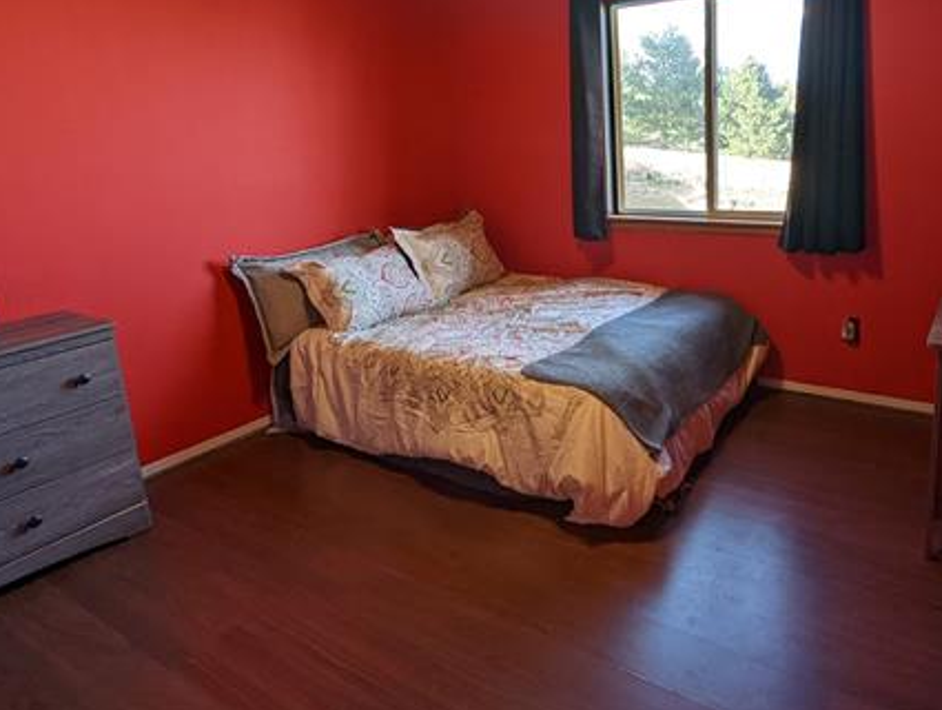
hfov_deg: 70.4
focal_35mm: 24
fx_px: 654
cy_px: 262
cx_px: 588
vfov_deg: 56.2
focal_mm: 2.35
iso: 61
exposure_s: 1/78.6
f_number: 2.2
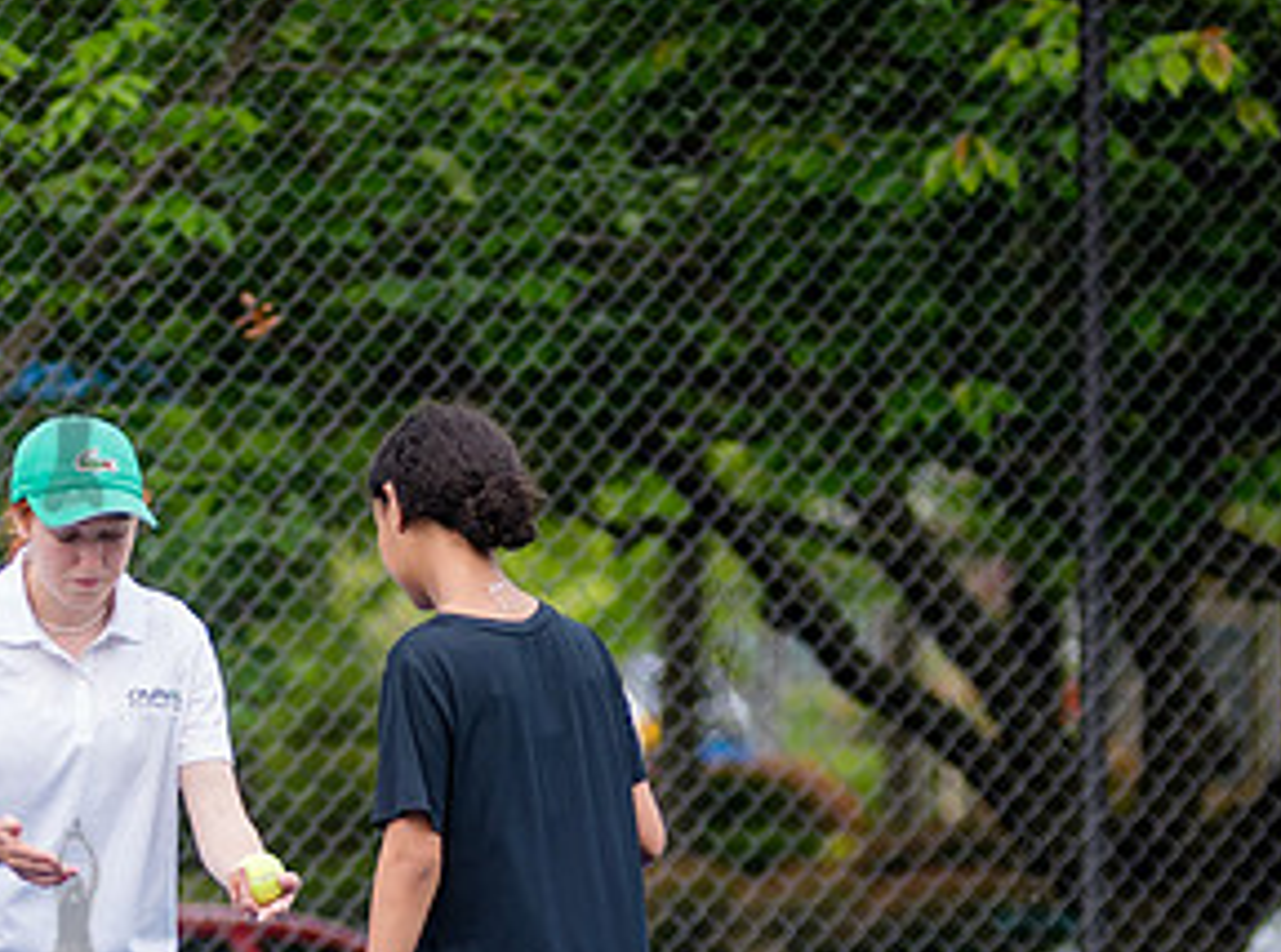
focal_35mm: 466
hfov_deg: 4.3
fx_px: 17187
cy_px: 866
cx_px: 273
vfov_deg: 3.2
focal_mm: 155
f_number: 3.5
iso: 200
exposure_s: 1/1000
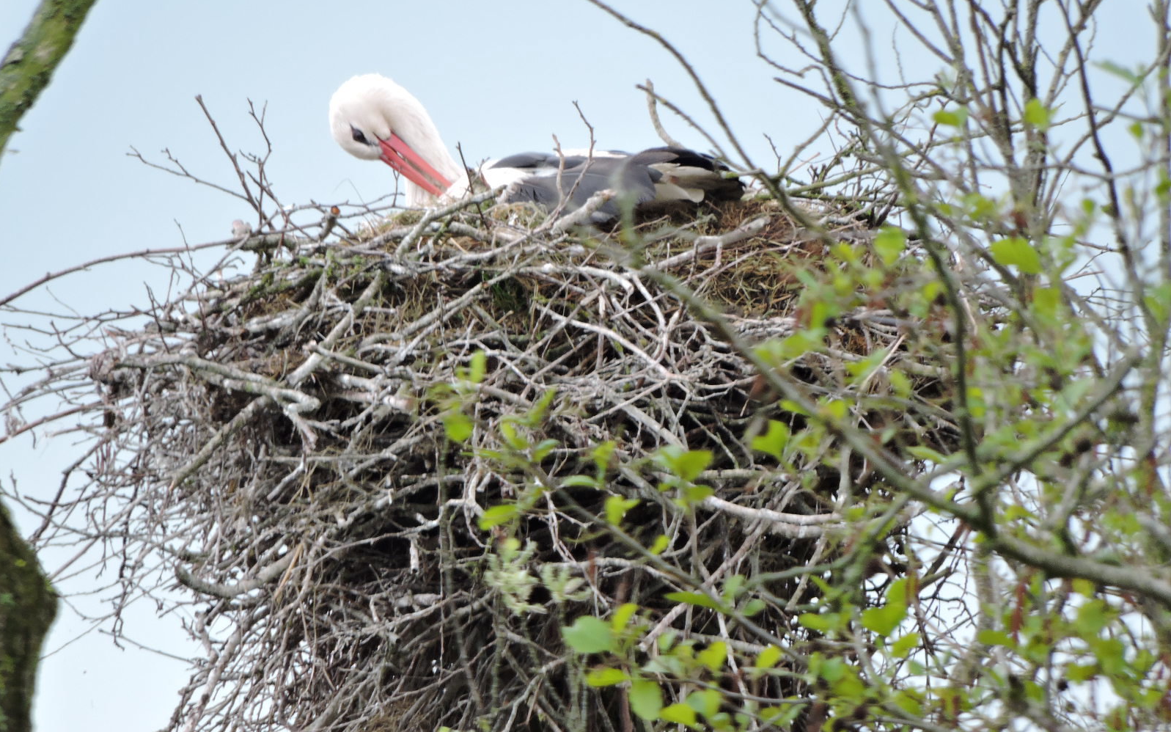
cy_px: 380
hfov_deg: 1.7
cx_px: 585
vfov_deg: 1.0
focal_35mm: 1274
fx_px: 40656
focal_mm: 215
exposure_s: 1/60
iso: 110
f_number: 6
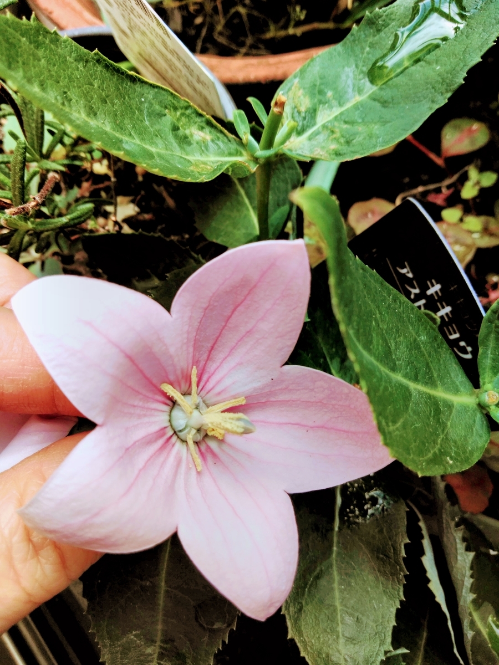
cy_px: 332
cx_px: 250
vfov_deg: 67.3
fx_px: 500
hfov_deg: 53.1
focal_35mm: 26
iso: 38
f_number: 2.2
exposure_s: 1/179
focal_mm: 3.46
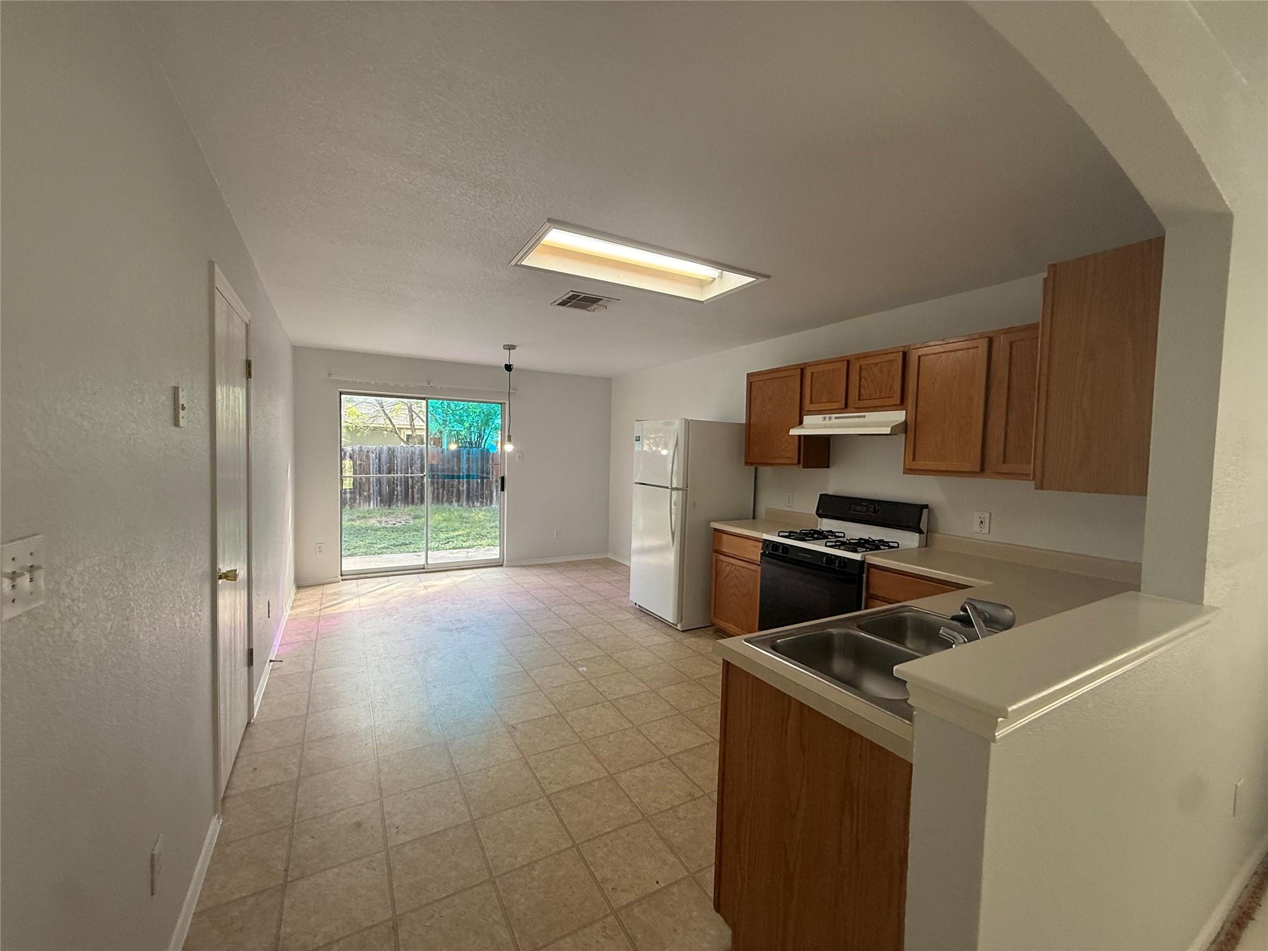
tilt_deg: -1.0
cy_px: 476
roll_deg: +0.8
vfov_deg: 85.7
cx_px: 634
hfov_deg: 102.1
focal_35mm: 14
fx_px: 513
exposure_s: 1/99
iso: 100
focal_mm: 2.22
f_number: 2.2
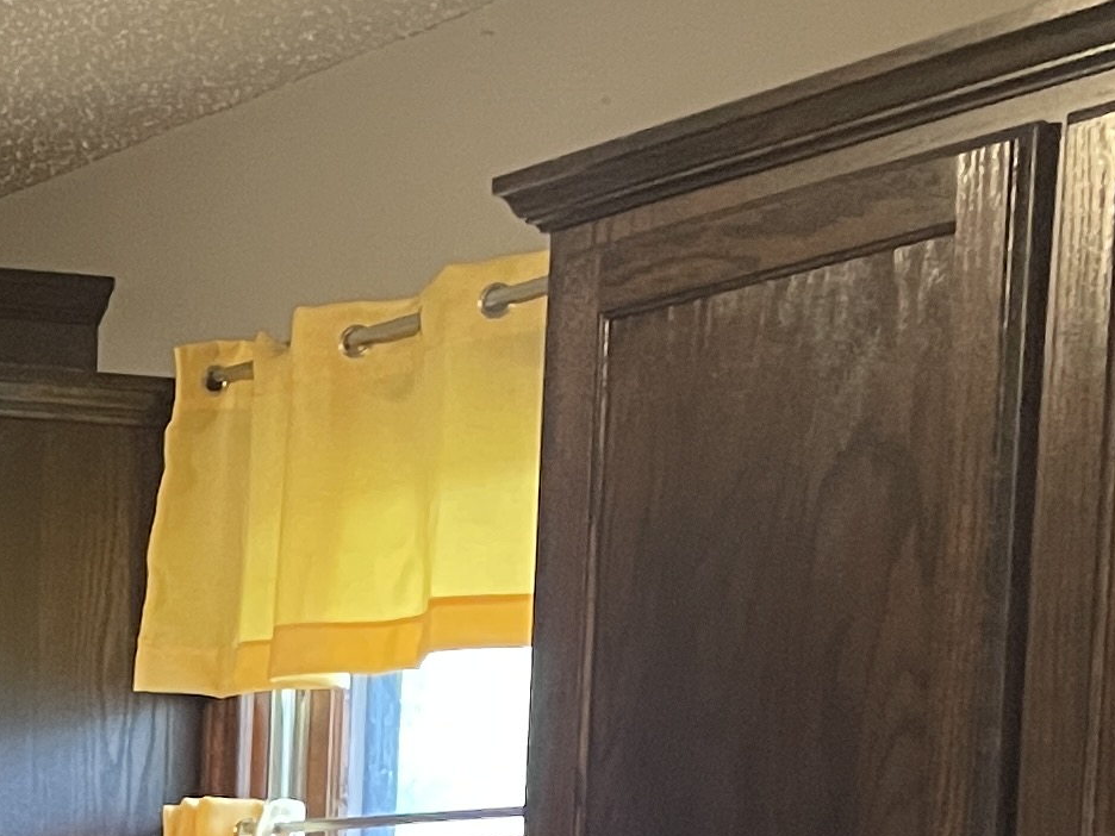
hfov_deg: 16.3
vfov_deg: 12.4
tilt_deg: -7.7
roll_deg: +0.4
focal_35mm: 112
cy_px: 1385
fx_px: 3608
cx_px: -481
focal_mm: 4.2
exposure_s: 1/40
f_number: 1.6
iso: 400
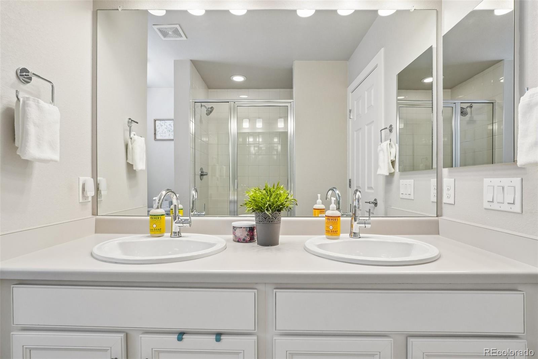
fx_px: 247
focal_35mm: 16
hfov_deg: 95.0
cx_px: 269
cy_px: 180
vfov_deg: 72.0
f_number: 8
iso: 320
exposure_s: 1/30
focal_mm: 11
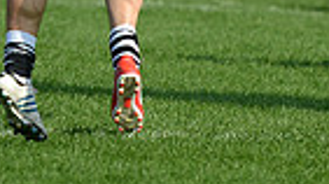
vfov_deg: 1.4
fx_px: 7530
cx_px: 135
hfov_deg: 2.5
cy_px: -246
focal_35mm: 864
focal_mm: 200
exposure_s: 1/2500
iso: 250
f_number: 2.8
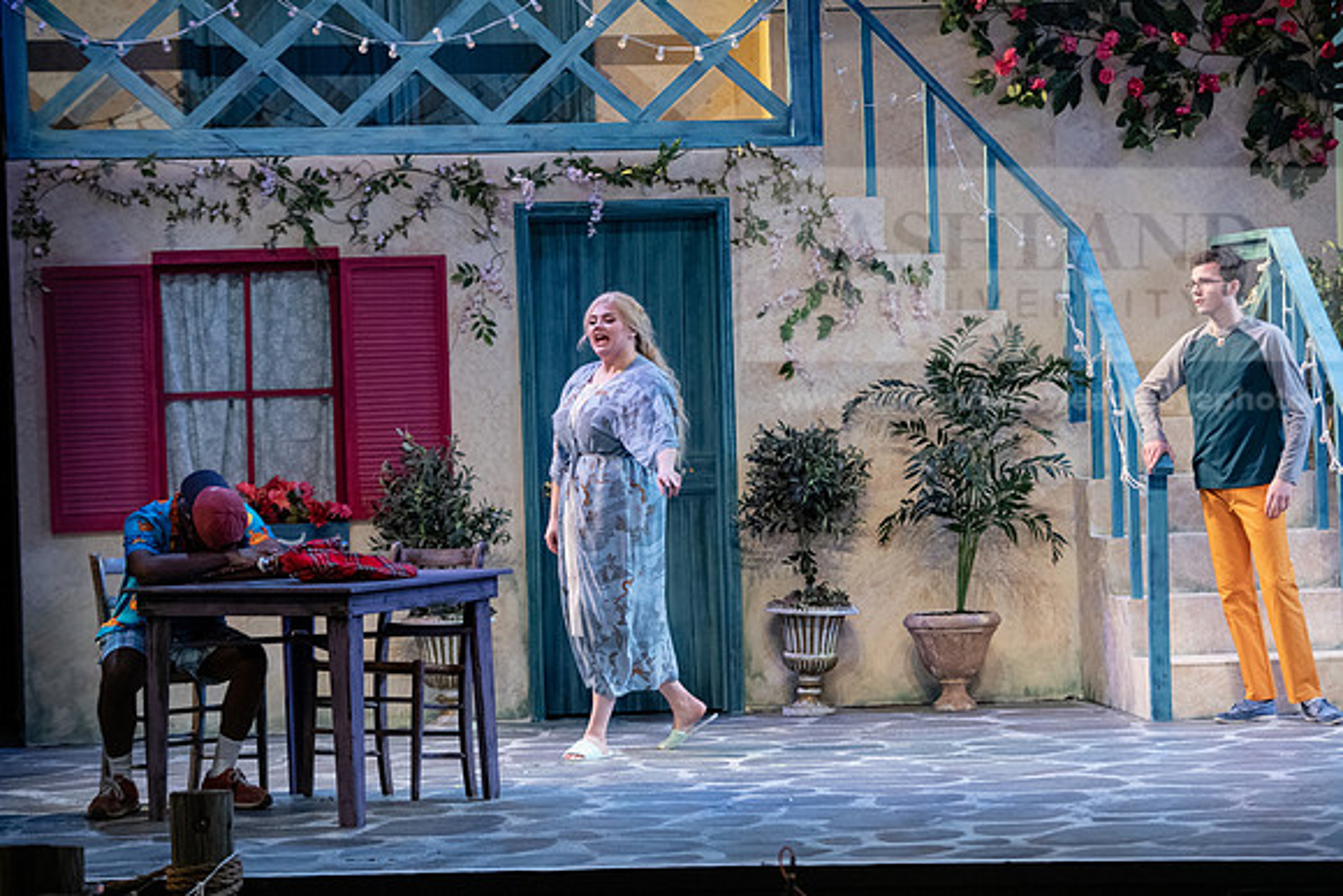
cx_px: 672
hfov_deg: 17.1
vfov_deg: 11.4
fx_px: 4478
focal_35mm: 120
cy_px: 448
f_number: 3.2
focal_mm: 120
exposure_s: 1/320
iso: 2500
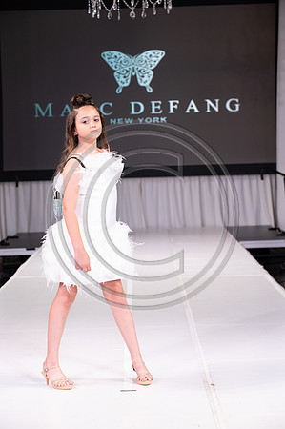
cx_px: 142
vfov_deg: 22.2
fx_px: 1095
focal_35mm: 92
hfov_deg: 14.8
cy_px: 214
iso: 2000
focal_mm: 92
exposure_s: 1/400
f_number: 5.6
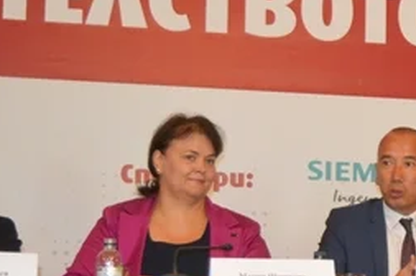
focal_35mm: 133
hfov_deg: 14.8
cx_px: 521
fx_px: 1535
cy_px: 246
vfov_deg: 10.2
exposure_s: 1/60
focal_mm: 28
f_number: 4.2
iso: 900
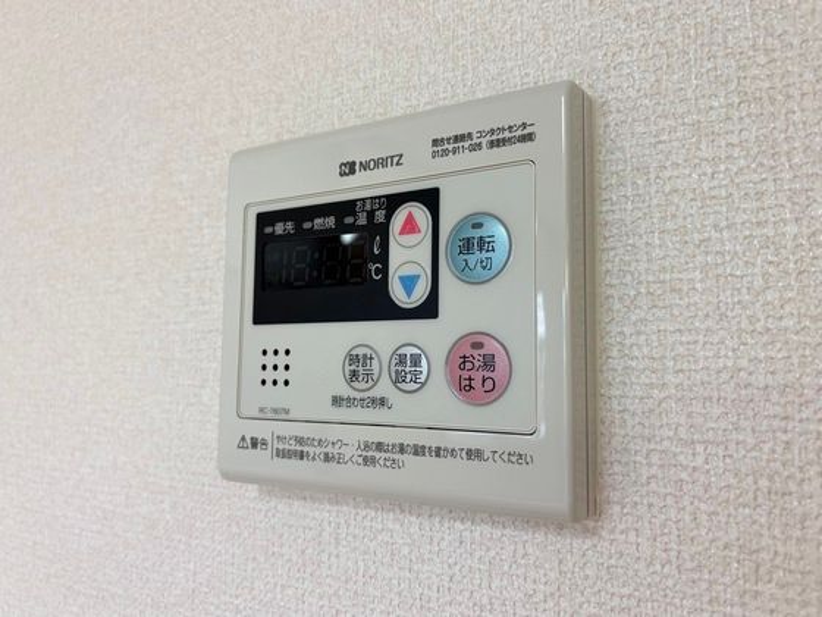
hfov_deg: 67.3
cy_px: 308
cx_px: 411
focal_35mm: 26
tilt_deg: +6.0
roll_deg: +0.3
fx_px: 617
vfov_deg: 53.1
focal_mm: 5.96
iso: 125
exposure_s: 1/120
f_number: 1.6
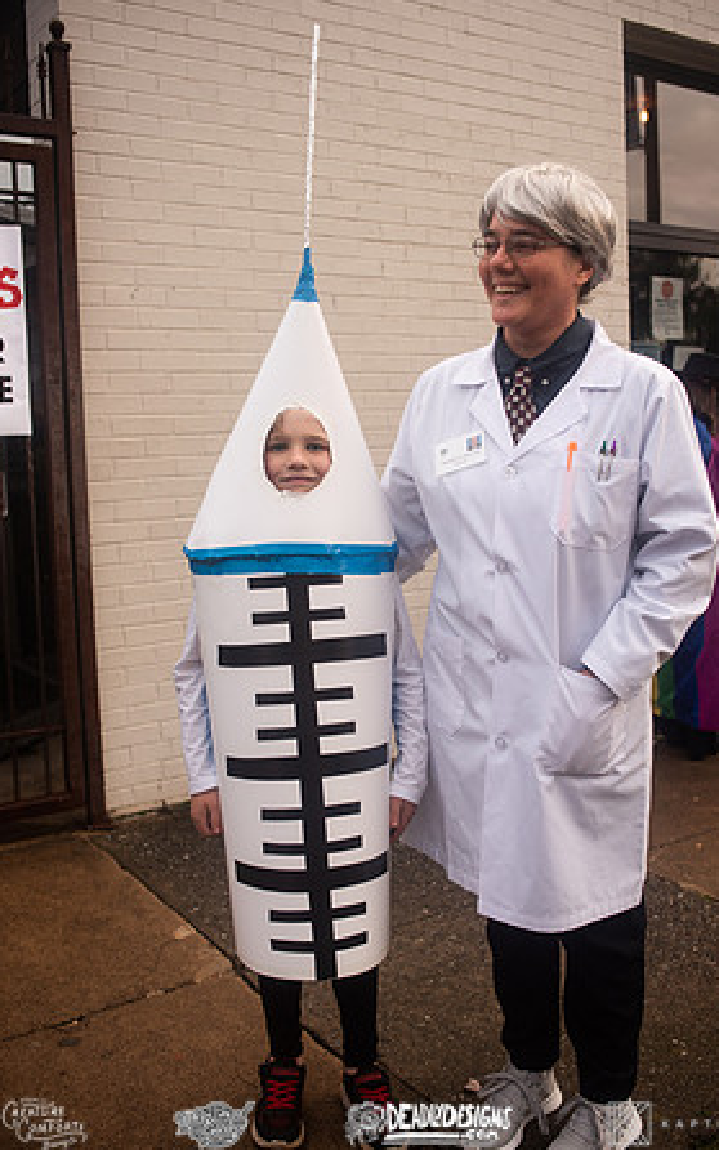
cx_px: 376
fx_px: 1128
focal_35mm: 36
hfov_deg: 35.3
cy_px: 578
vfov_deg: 54.0
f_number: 3.5
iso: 400
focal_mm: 35
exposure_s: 1/500
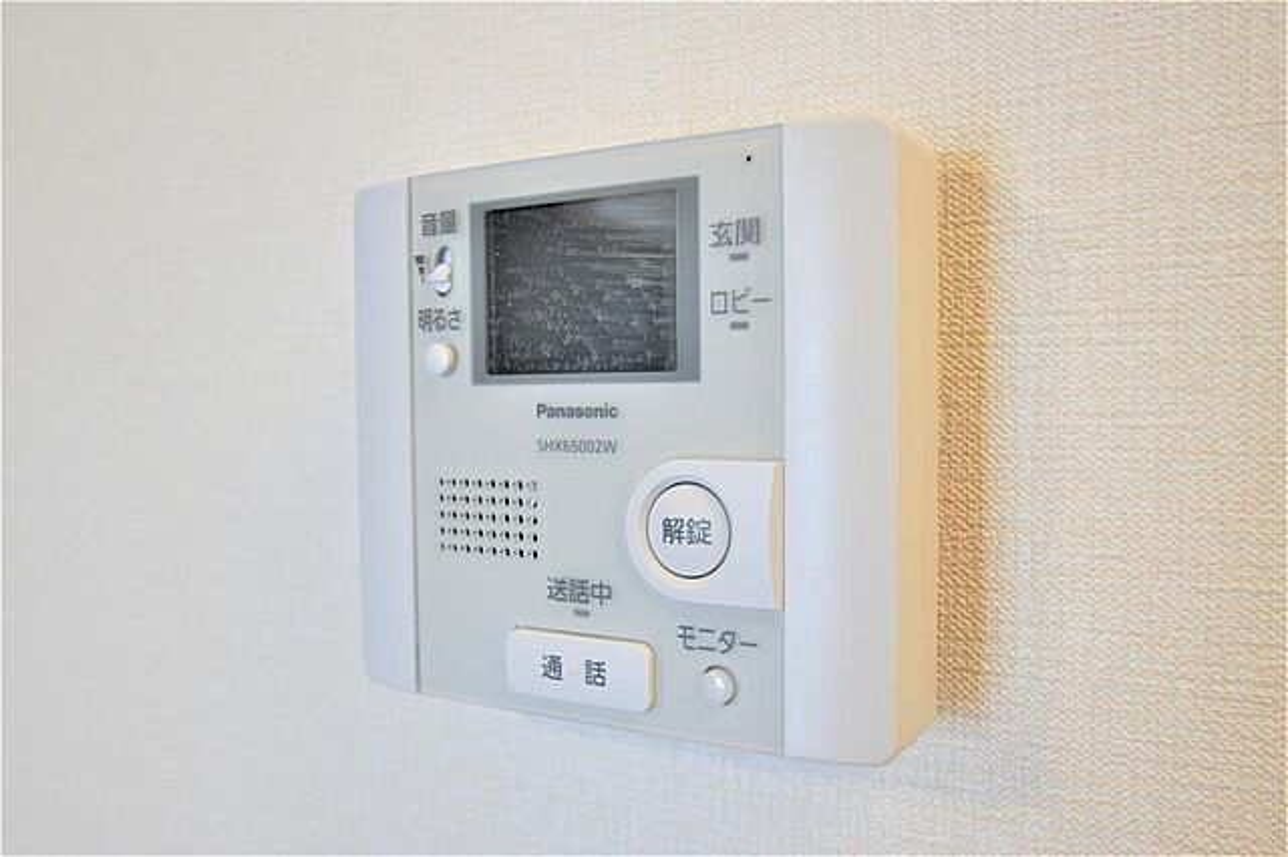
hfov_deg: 62.0
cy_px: 428
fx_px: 1073
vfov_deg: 43.6
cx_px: 644
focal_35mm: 30
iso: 160
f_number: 4.5
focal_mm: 20
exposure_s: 1/40
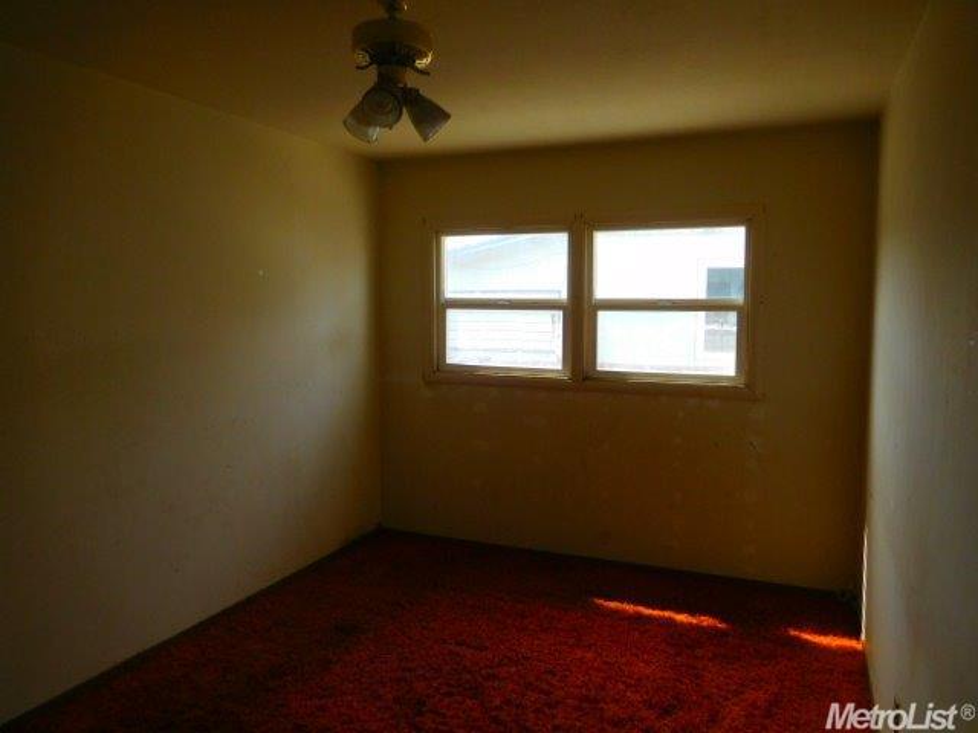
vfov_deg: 54.9
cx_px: 489
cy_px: 366
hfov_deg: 69.4
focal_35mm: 25
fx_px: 706
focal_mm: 4.5
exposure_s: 1/125
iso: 125
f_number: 3.4
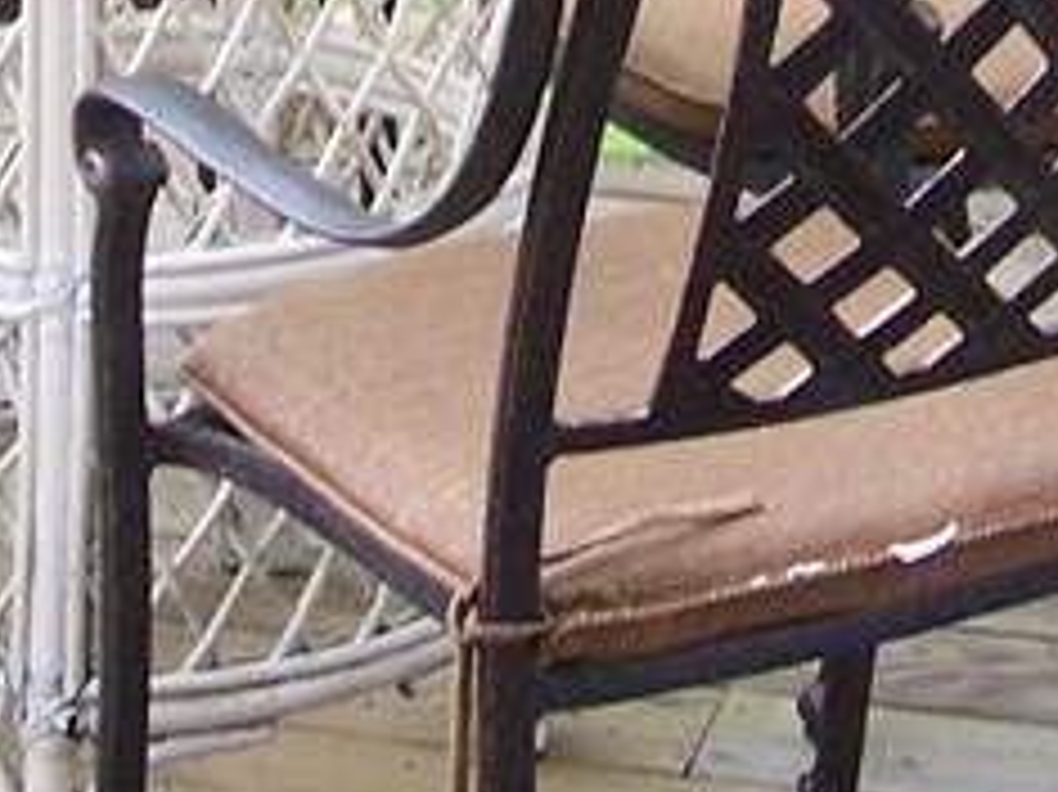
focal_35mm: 148
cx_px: 572
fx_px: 4521
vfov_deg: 9.4
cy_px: -756
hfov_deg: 13.3
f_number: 2.7
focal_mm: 5.6
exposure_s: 1/60
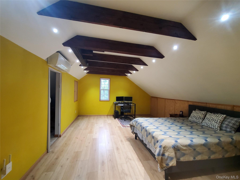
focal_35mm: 13
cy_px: 90
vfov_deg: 89.9
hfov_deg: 106.2
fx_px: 90
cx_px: 120
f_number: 2.2
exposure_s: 1/60
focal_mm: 1.8
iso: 320
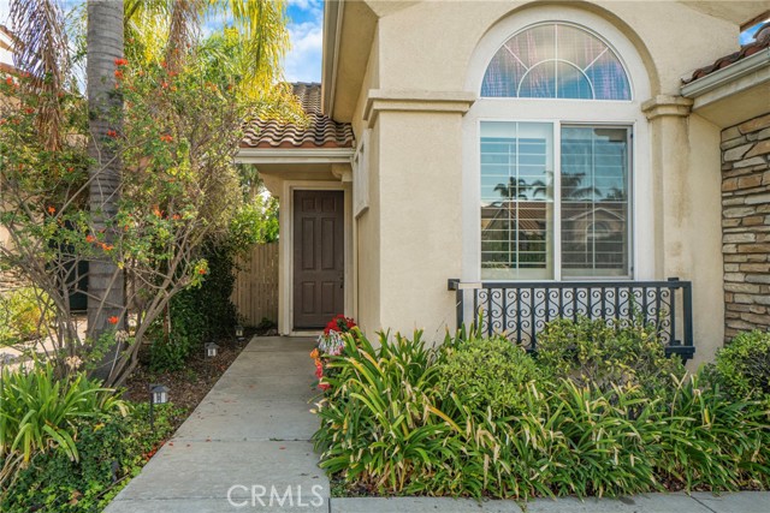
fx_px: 578
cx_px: 385
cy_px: 256
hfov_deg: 67.4
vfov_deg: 48.0
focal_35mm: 27
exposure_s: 1/160
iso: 320
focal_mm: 18
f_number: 7.1
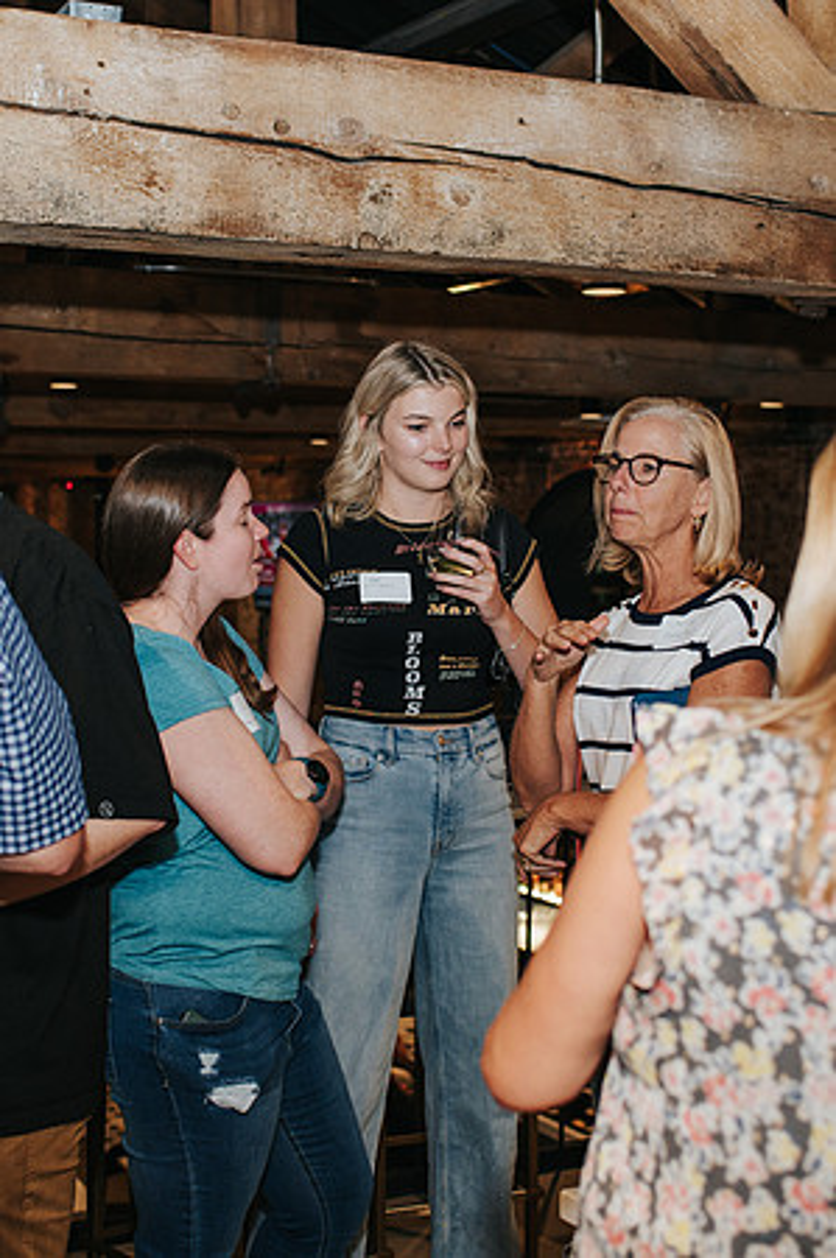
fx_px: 1968
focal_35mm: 56
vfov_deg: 35.4
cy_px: 584
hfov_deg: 23.9
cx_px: 337
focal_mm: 35
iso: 800
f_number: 2.8
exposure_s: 1/200
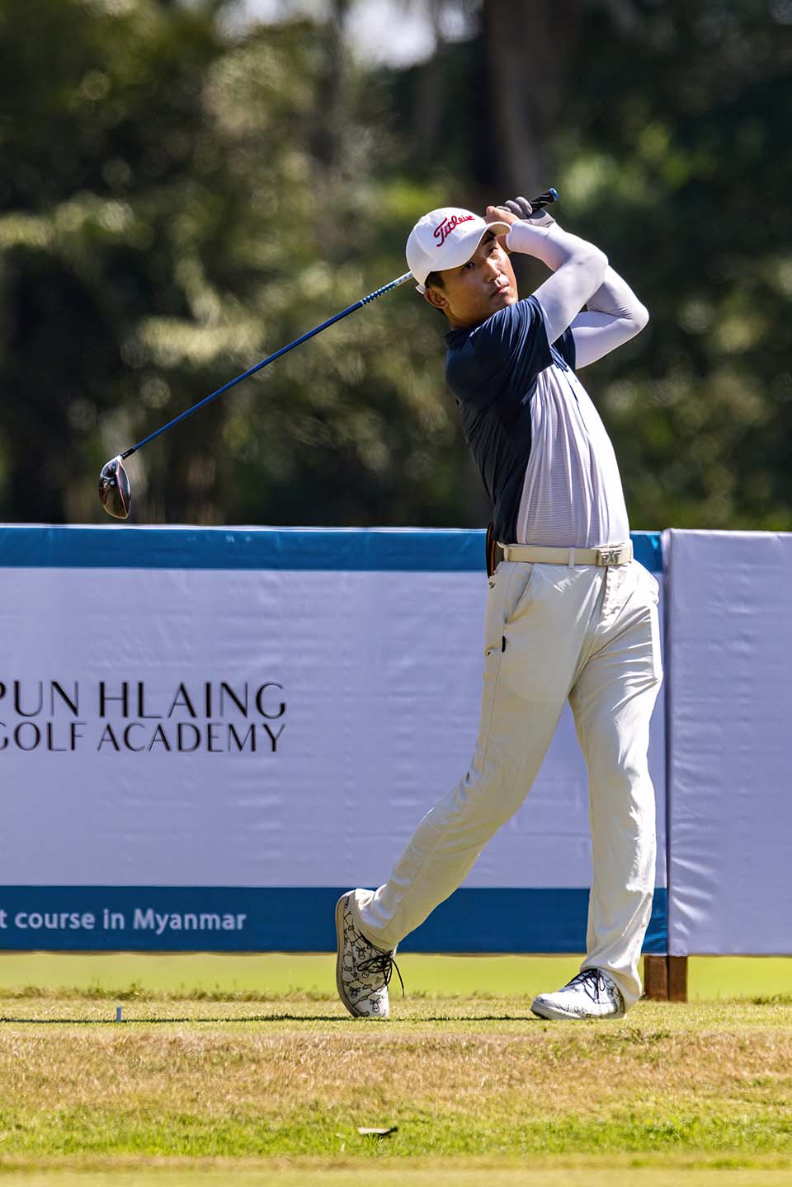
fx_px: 21448
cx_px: 396
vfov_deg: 3.2
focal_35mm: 650
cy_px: 594
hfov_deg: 2.1
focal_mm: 650
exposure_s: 1/2500
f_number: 8
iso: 1400
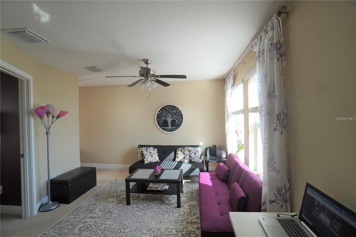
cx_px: 178
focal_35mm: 15
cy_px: 118
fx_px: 148
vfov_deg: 77.3
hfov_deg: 100.4
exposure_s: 1/160
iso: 250
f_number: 4
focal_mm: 10
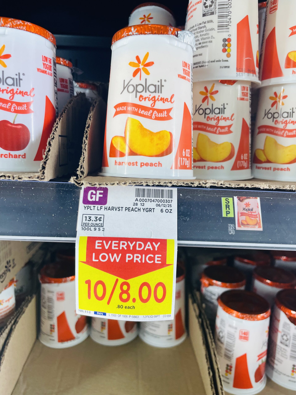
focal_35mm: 26
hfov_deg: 53.1
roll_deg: -2.8
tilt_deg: -11.4
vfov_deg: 67.3
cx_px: 148
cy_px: 198
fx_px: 296
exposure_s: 1/121
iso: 64
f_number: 1.6
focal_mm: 4.2
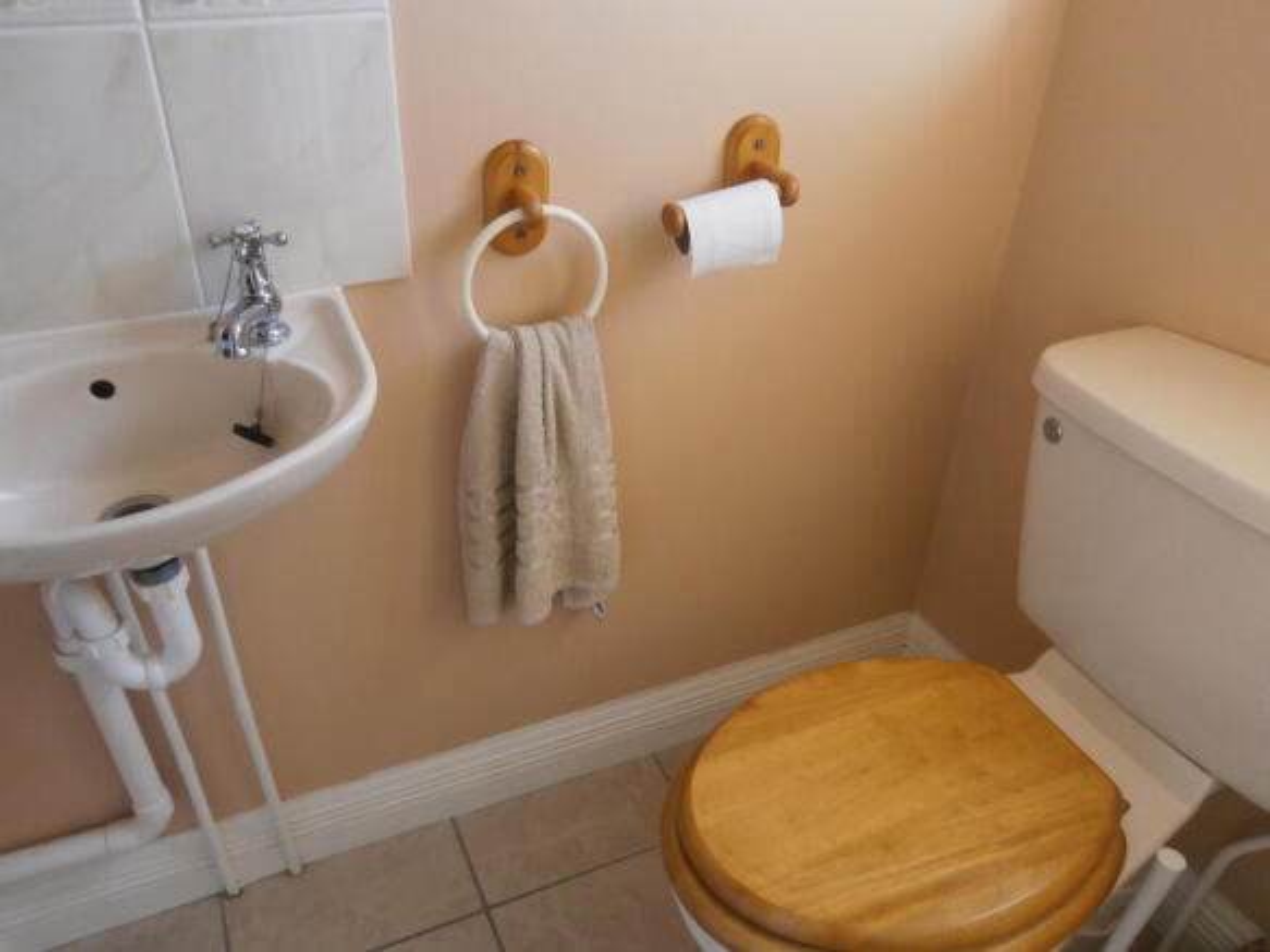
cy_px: 476
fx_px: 954
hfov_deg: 67.3
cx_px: 635
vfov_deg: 53.0
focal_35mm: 26
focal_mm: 4.7
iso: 125
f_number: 2.8
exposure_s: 1/30
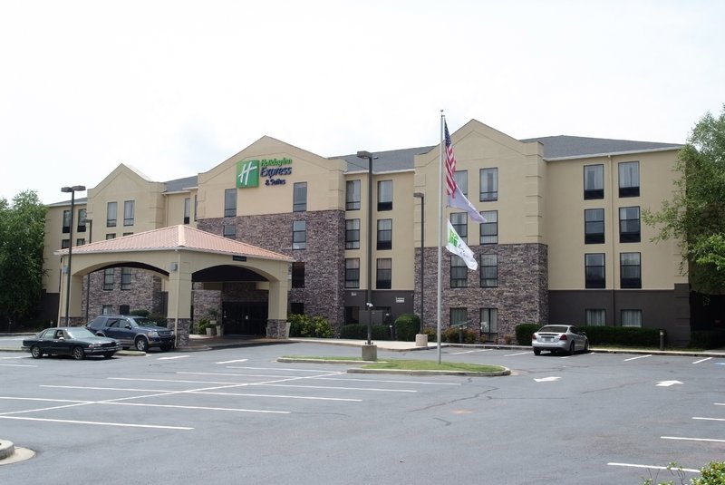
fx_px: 786
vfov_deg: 34.3
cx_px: 362
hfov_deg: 49.5
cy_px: 242
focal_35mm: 39
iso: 400
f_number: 11
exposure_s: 1/320
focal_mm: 26
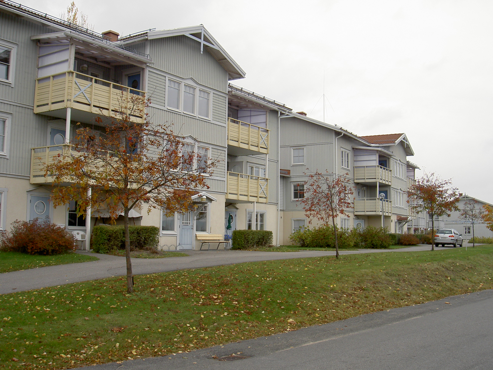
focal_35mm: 39
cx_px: 246
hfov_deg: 47.9
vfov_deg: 36.8
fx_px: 555
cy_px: 185
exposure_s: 1/125
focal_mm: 8
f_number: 4.7
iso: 100
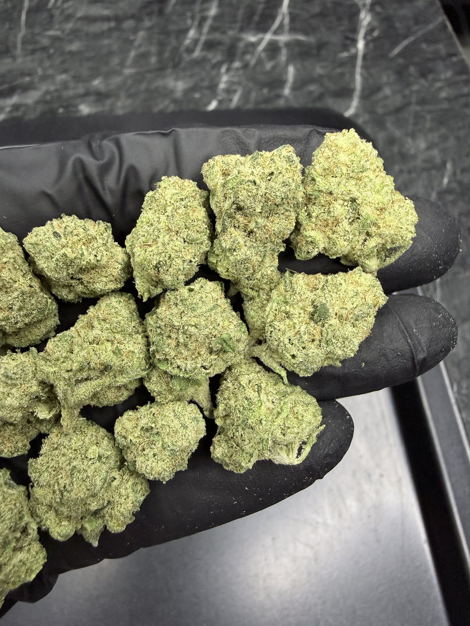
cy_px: 313
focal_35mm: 24
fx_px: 434
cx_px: 235
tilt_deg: -65.3
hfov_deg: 56.8
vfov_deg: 71.6
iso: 200
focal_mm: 2.22
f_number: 2.2
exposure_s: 1/70
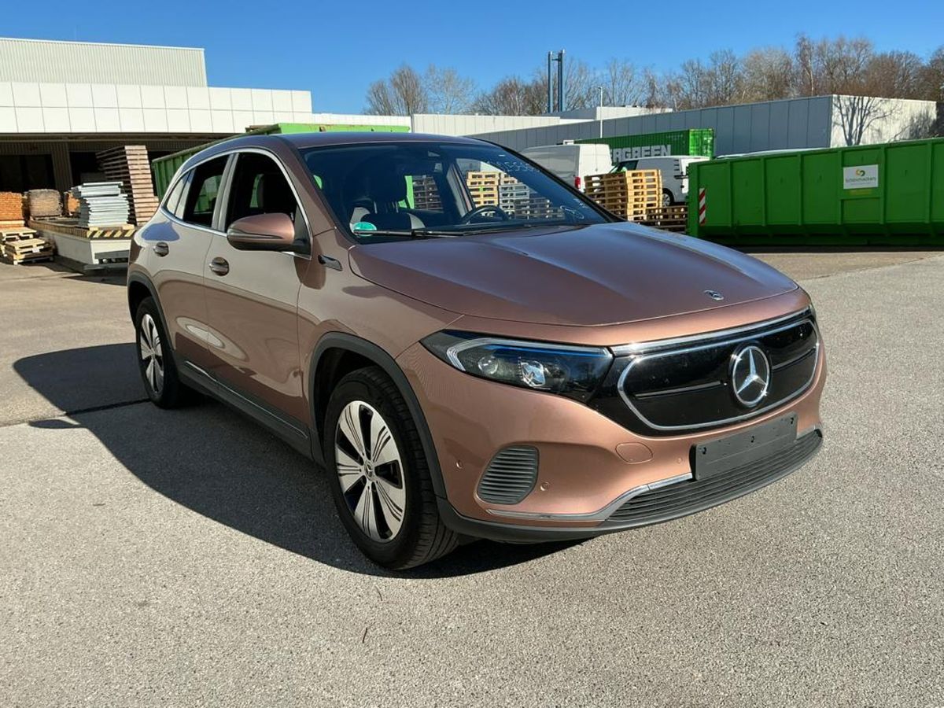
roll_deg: +1.8
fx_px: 791
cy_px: 354
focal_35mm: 29
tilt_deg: -13.7
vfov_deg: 48.2
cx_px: 472
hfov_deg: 61.7
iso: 25
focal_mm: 3
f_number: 1.8
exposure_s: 1/1250
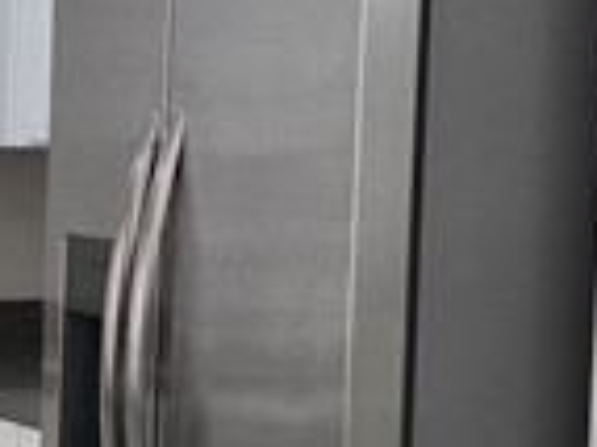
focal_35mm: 165
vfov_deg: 8.9
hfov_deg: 11.5
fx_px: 2843
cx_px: -284
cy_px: 455
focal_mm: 6.3
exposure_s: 1/120
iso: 200
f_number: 1.7
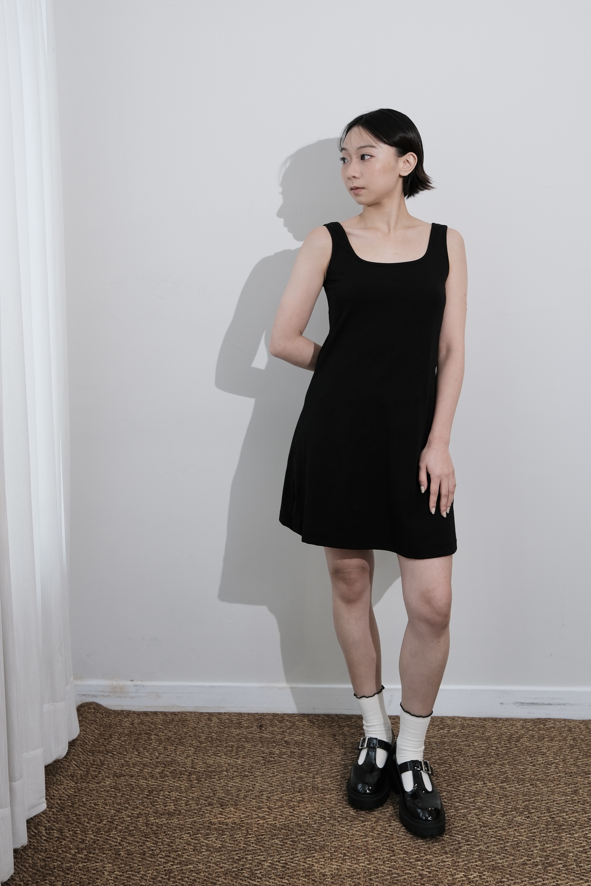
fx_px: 739
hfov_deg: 43.6
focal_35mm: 30
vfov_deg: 61.9
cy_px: 443
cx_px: 296
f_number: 3.1
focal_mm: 20.2
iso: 320
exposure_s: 1/110
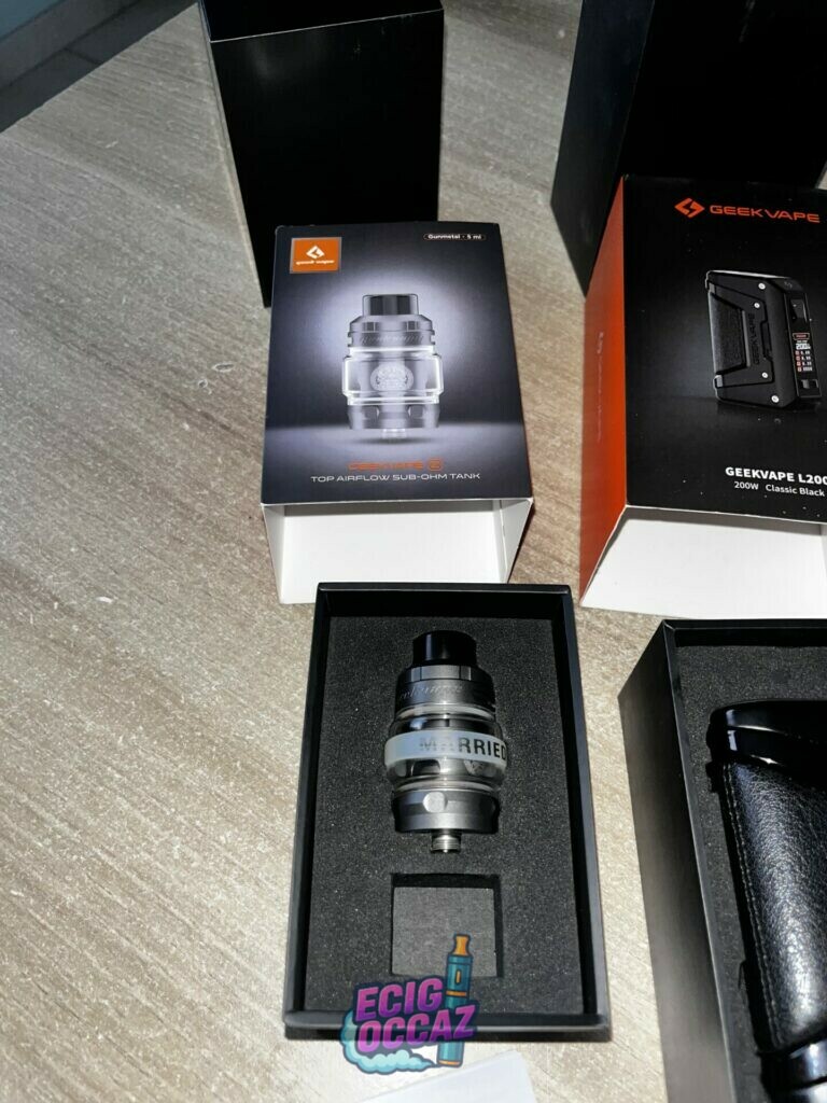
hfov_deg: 53.1
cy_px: 552
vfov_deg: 67.3
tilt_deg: -59.7
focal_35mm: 26
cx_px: 414
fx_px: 828
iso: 50
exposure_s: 1/28
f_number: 1.6
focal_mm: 5.1
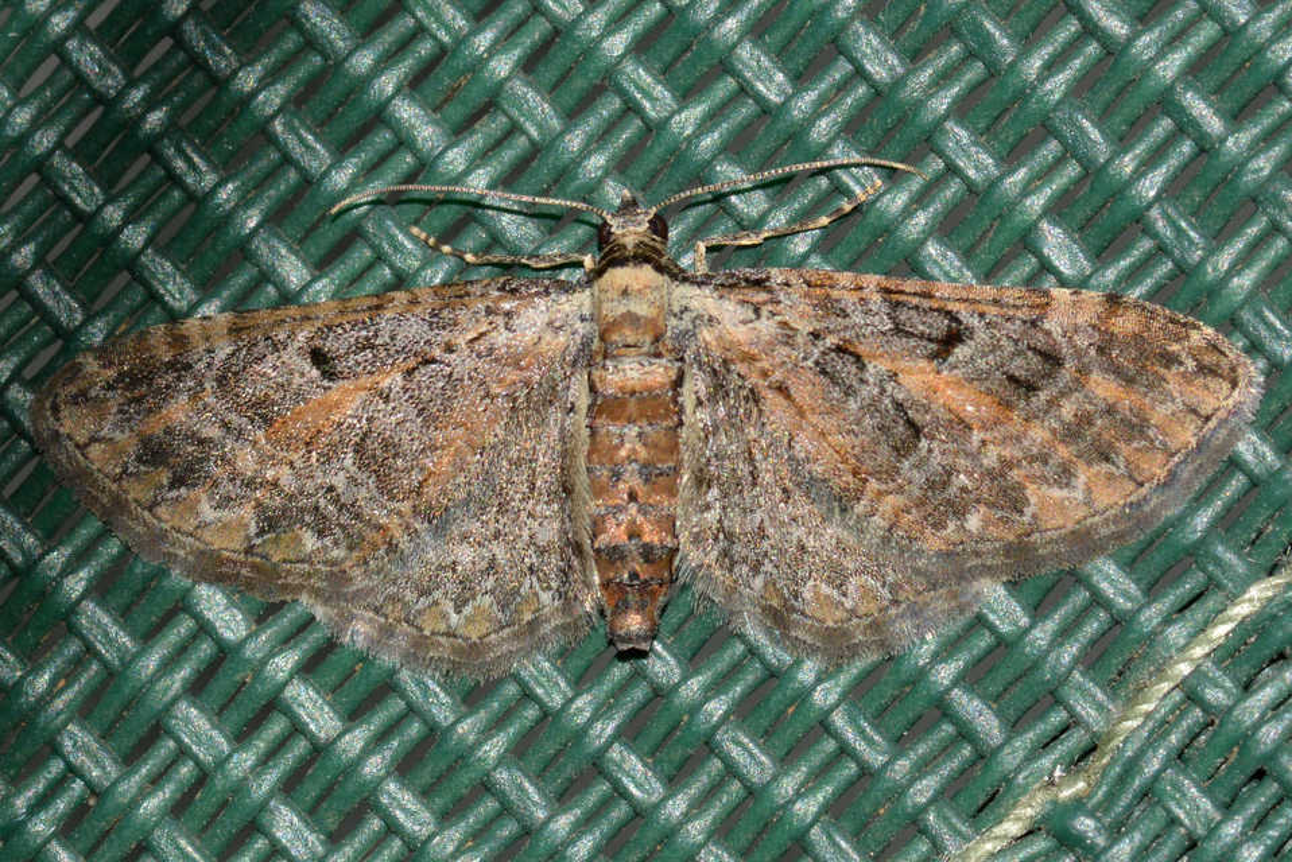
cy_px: 431
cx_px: 646
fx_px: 5385
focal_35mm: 150
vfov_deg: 9.2
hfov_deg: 13.7
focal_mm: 100
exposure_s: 1/200
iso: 100
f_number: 20
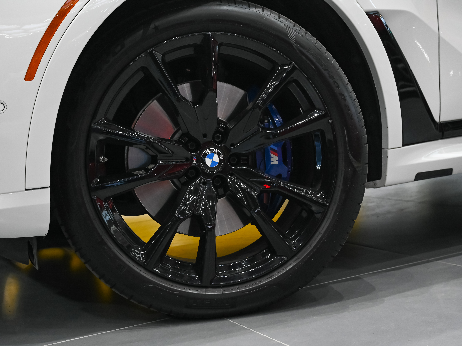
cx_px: 213
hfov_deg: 34.3
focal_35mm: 56
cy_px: 175
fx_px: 747
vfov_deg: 26.1
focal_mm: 51
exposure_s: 1/160
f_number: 5.6
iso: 2500
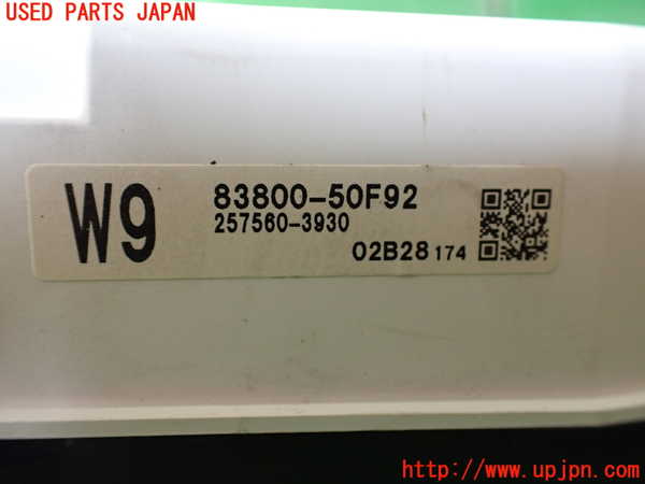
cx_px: 322
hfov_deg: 60.0
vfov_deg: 46.8
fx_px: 559
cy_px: 242
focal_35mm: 30
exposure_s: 1/125
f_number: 2.3
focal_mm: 5.4
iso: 400
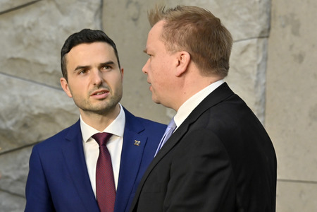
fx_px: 1761
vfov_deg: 6.9
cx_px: 158
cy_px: 106
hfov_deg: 10.3
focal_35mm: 200
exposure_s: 1/250
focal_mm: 200
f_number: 8
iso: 2000
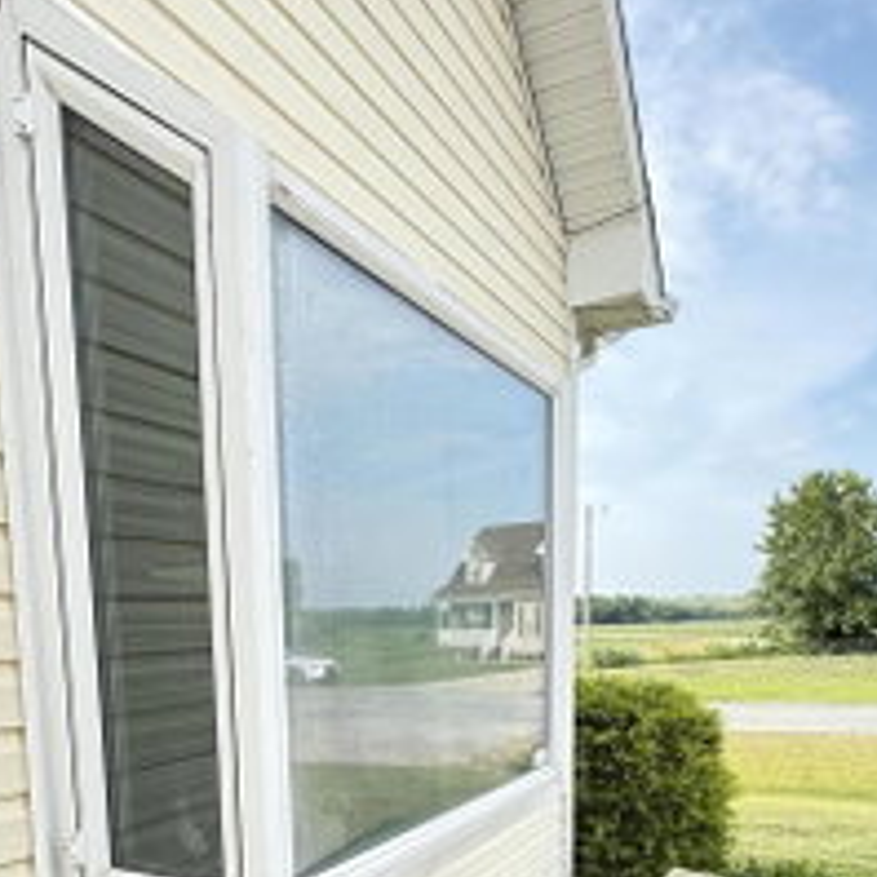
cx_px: 372
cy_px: 753
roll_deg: +1.3
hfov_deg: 53.8
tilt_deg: -6.9
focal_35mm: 30
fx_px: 860
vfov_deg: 49.4
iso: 64
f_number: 2.2
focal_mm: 2.22
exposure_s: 1/355
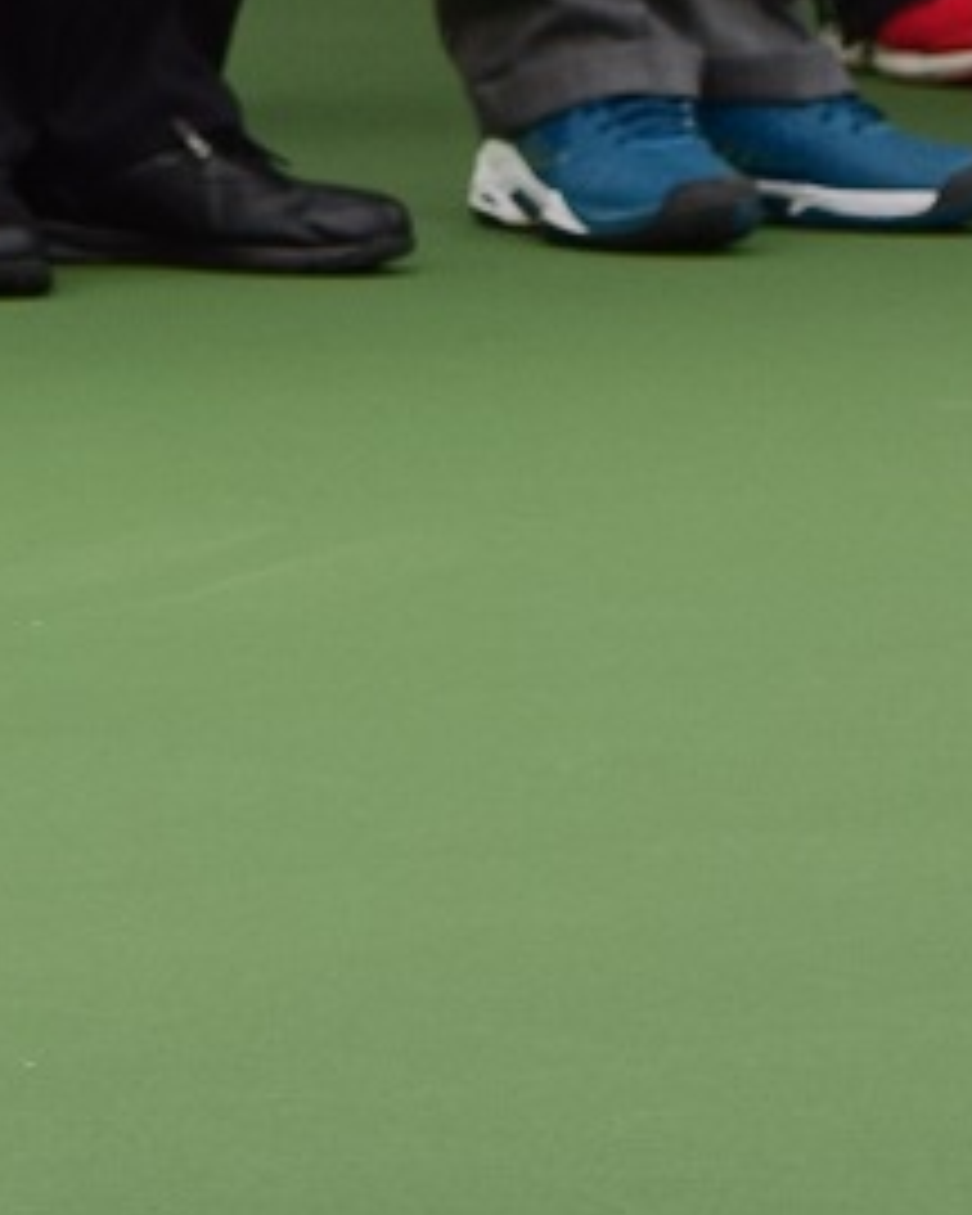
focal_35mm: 431
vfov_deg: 4.5
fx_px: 15484
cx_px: -1120
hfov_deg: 3.6
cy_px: -837
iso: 100
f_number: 5.6
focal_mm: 55
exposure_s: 1/500
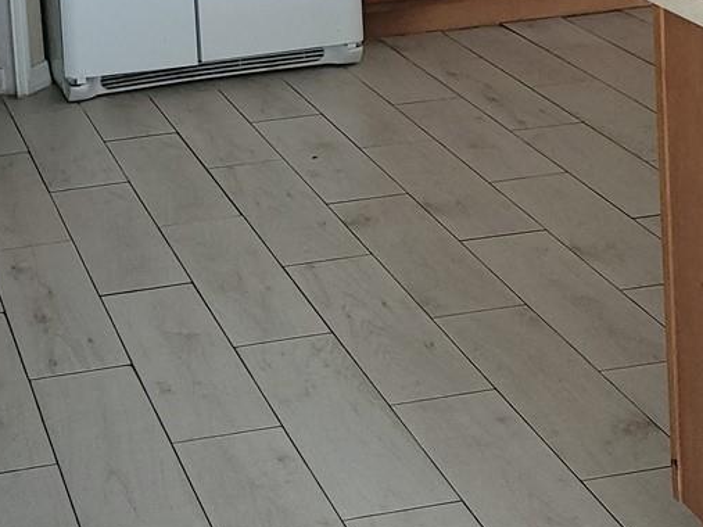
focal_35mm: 82
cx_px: 49
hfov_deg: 23.1
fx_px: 1665
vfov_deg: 16.2
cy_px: -297
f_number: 1.8
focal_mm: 5.4
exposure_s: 1/20
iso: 160
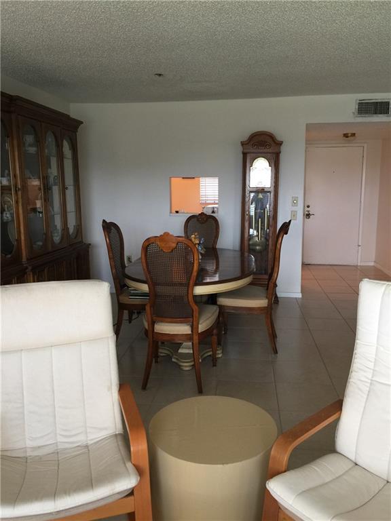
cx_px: 196
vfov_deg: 61.7
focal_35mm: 29
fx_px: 437
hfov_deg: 48.2
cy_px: 260
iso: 50
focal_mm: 4.15
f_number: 2.2
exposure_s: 1/15
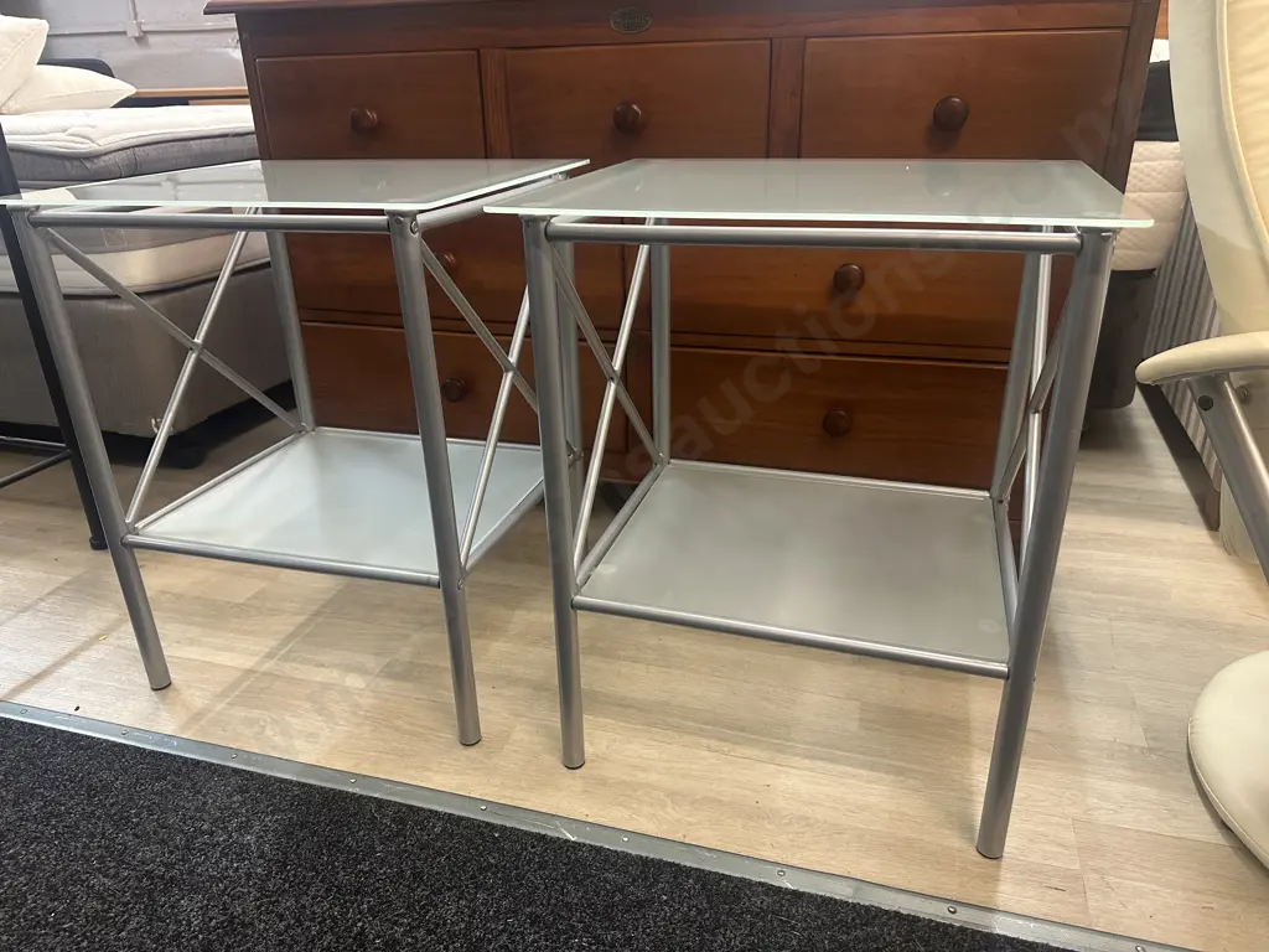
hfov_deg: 71.6
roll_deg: +1.5
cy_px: 476
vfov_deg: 56.8
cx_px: 634
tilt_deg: -23.3
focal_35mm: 24
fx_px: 880
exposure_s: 1/50
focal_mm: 6.86
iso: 200
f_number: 1.78
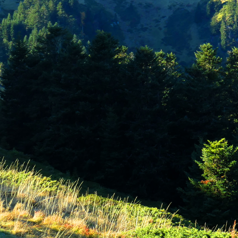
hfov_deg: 12.2
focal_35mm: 142
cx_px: 203
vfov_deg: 12.0
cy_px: -49
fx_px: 1105
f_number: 8
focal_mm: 15.8
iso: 250
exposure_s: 1/80
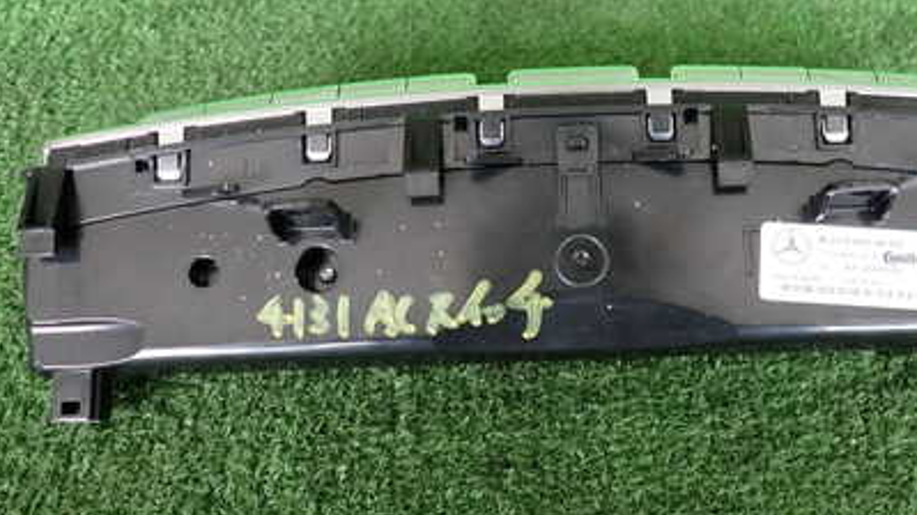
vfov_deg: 29.0
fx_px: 996
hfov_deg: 49.0
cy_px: 253
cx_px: 568
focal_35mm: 41
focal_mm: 4.5
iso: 200
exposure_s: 1/50
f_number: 2
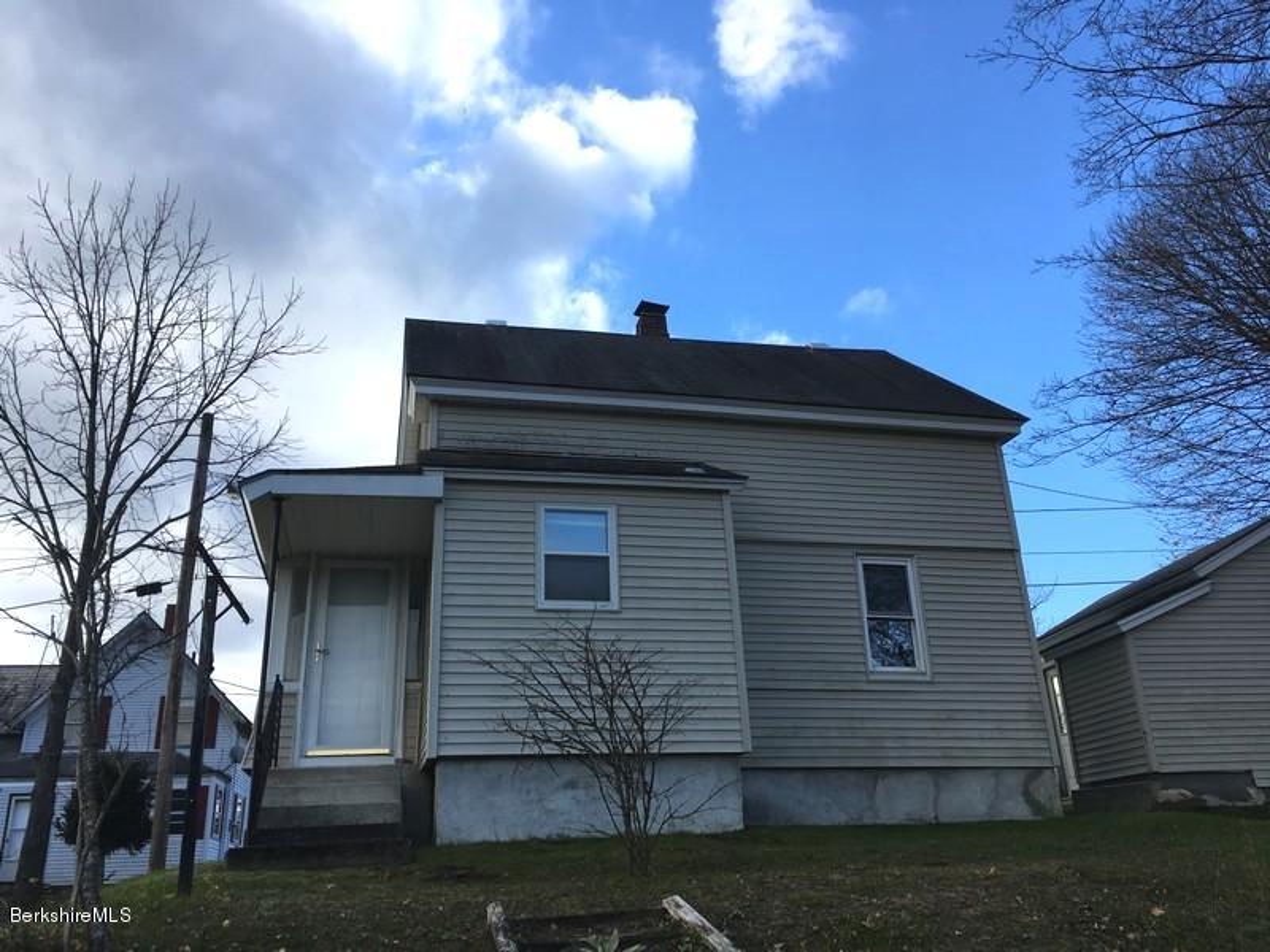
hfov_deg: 61.7
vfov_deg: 48.2
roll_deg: +1.4
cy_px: 476
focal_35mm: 29
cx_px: 635
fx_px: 1064
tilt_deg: +24.3
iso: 25
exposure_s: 1/541
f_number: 2.2
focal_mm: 4.15
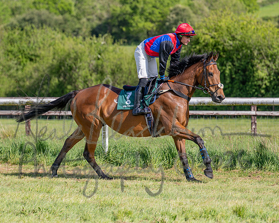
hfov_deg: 9.0
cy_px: 121
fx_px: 1763
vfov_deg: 7.2
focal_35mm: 214
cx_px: 96
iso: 80
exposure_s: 1/2000
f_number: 2.8
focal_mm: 115
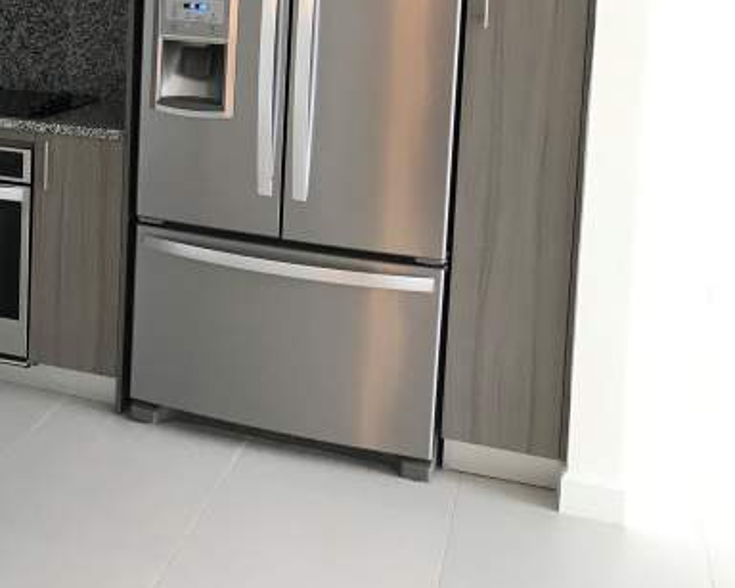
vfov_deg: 25.7
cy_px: 36
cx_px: -15
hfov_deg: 30.5
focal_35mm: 57
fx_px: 1240
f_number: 1.8
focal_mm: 3.99
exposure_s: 1/20
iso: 40
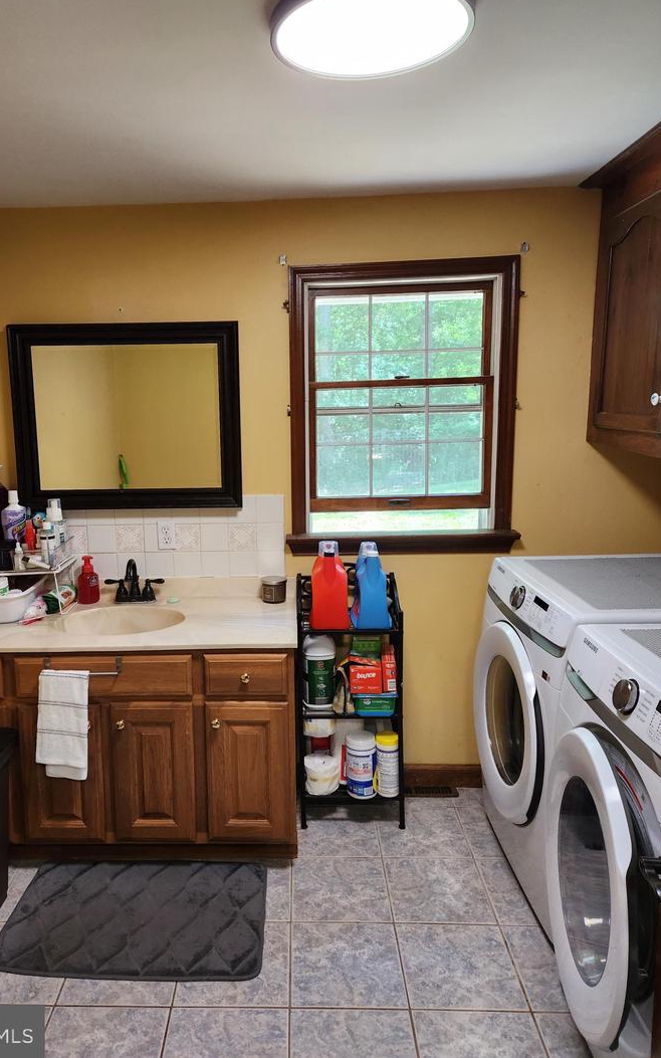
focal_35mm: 25
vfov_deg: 72.5
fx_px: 721
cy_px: 519
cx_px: 275
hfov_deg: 49.1
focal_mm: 5.4
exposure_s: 1/120
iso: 200
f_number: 1.8
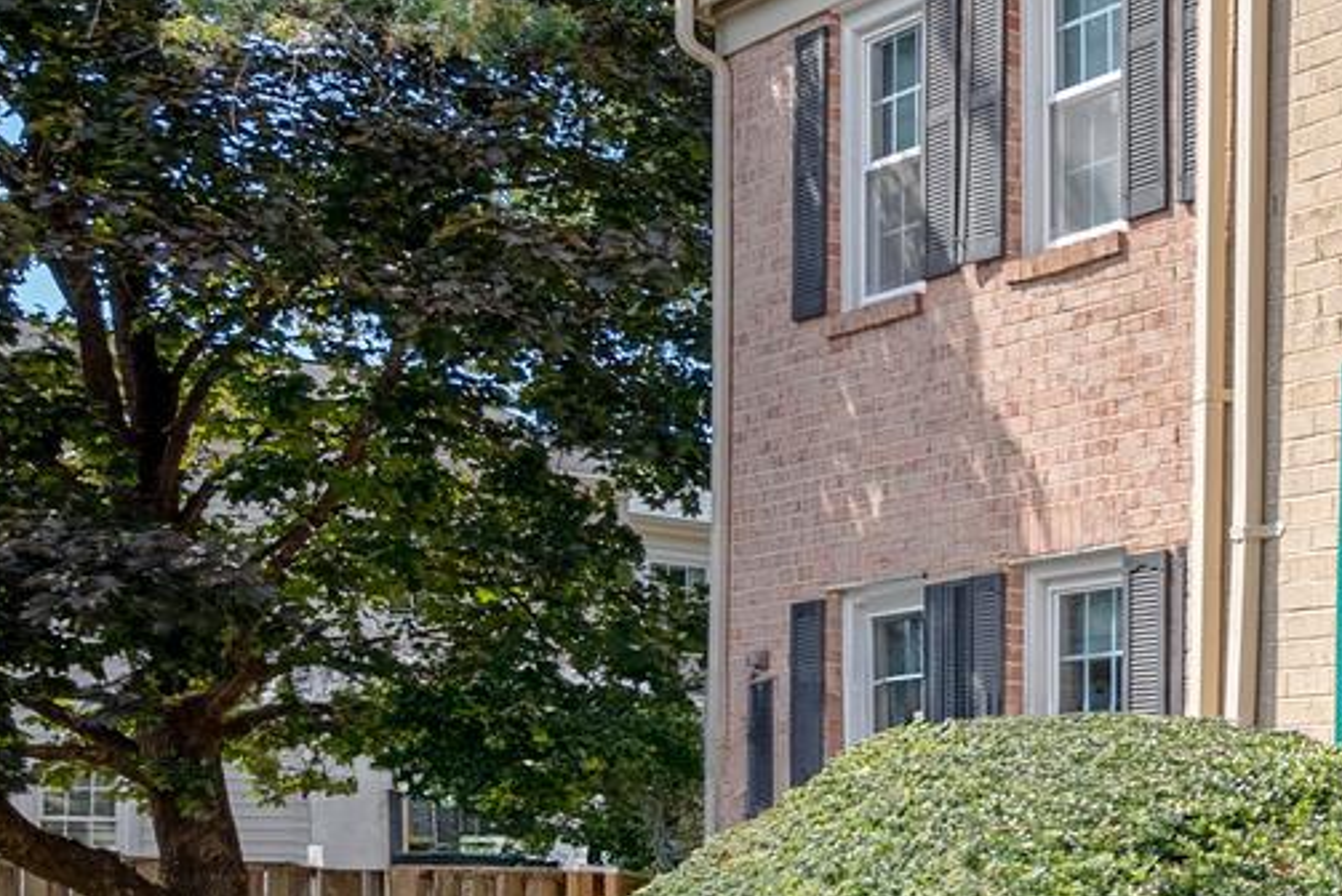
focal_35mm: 57
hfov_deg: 25.0
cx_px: 2100
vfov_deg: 23.3
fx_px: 2126
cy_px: 788
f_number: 5
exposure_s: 1/1000
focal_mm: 14
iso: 100
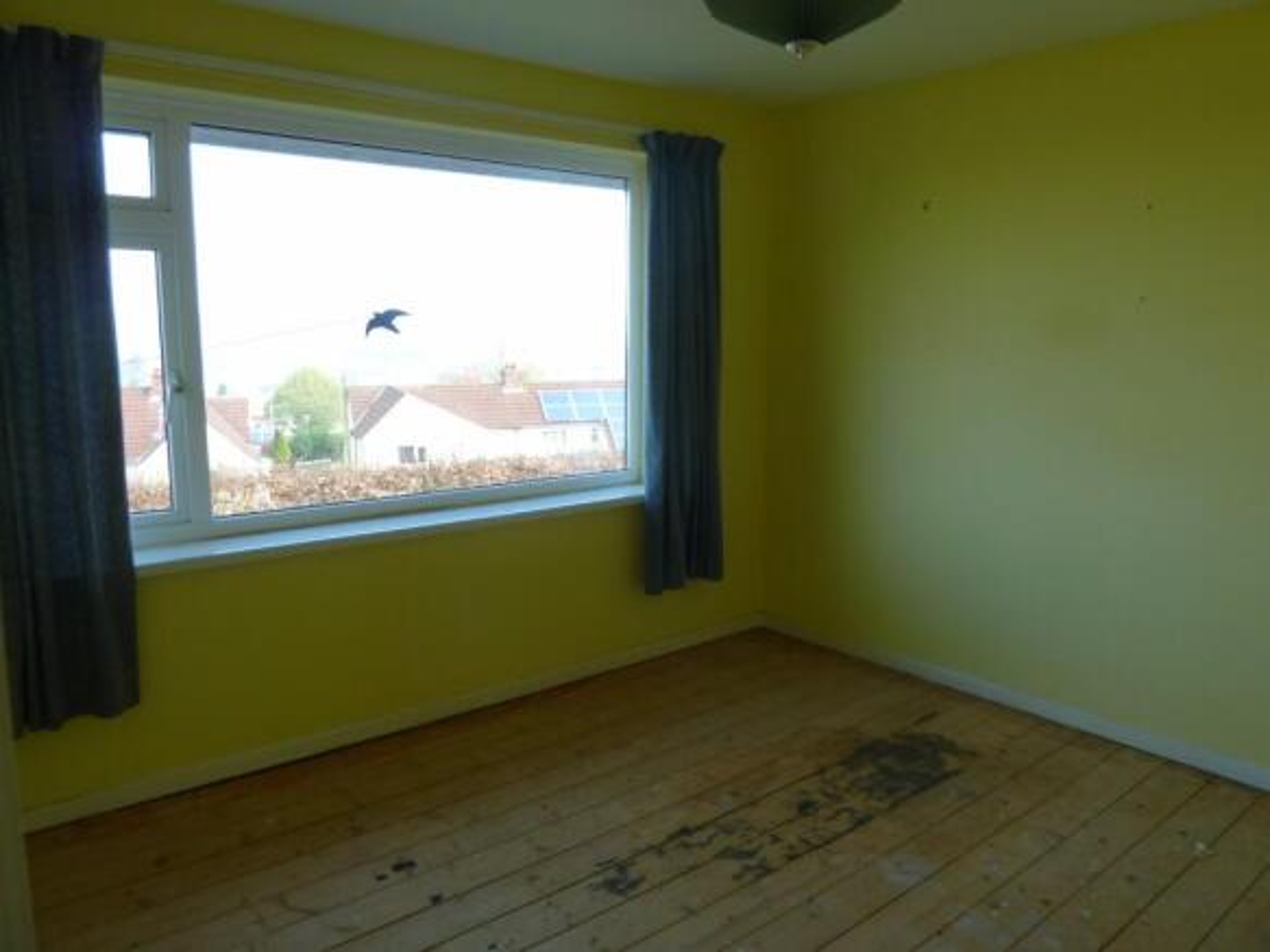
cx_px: 635
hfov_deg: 69.4
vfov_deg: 54.9
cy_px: 476
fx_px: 917
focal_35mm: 25
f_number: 3.3
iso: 80
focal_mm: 4.1
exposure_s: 1/60
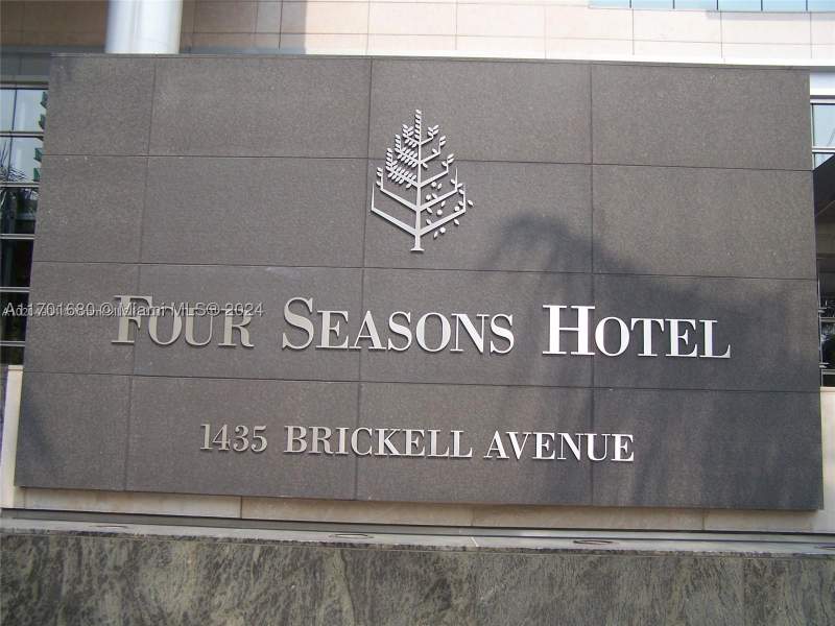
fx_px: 917
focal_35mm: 38
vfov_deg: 37.7
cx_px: 418
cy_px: 313
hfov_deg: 49.0
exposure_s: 1/1000
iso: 80
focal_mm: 6.3
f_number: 2.8
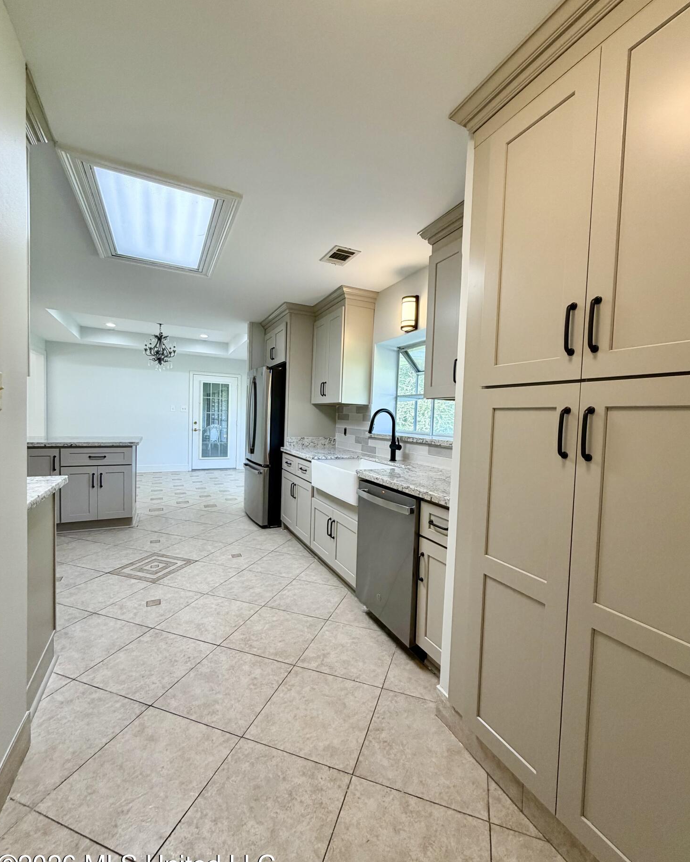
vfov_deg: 96.8
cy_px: 435
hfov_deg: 84.0
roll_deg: -1.4
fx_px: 383
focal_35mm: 15
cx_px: 350
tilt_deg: -2.1
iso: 160
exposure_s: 1/120
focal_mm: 2.22
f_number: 2.2
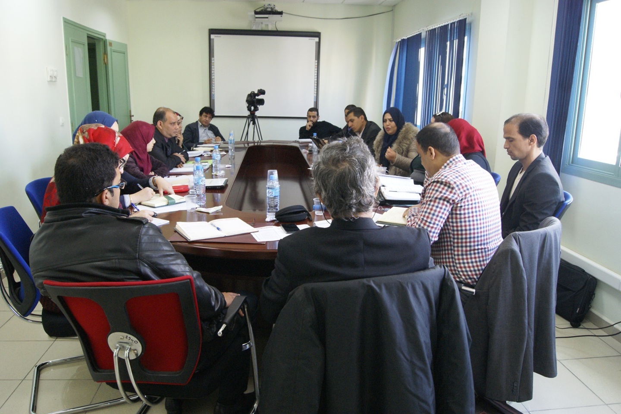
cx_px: 310
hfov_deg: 67.4
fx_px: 466
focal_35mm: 27
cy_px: 207
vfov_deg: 47.9
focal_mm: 18
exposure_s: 1/30
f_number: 5.6
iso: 800
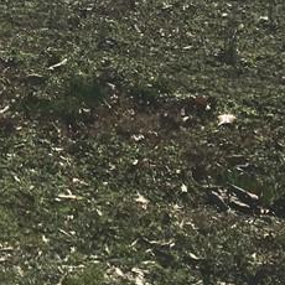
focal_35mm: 114
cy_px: -181
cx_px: -120
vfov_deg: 14.0
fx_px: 1062
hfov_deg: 14.4
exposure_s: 1/2653
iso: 25
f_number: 2.2
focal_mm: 4.15
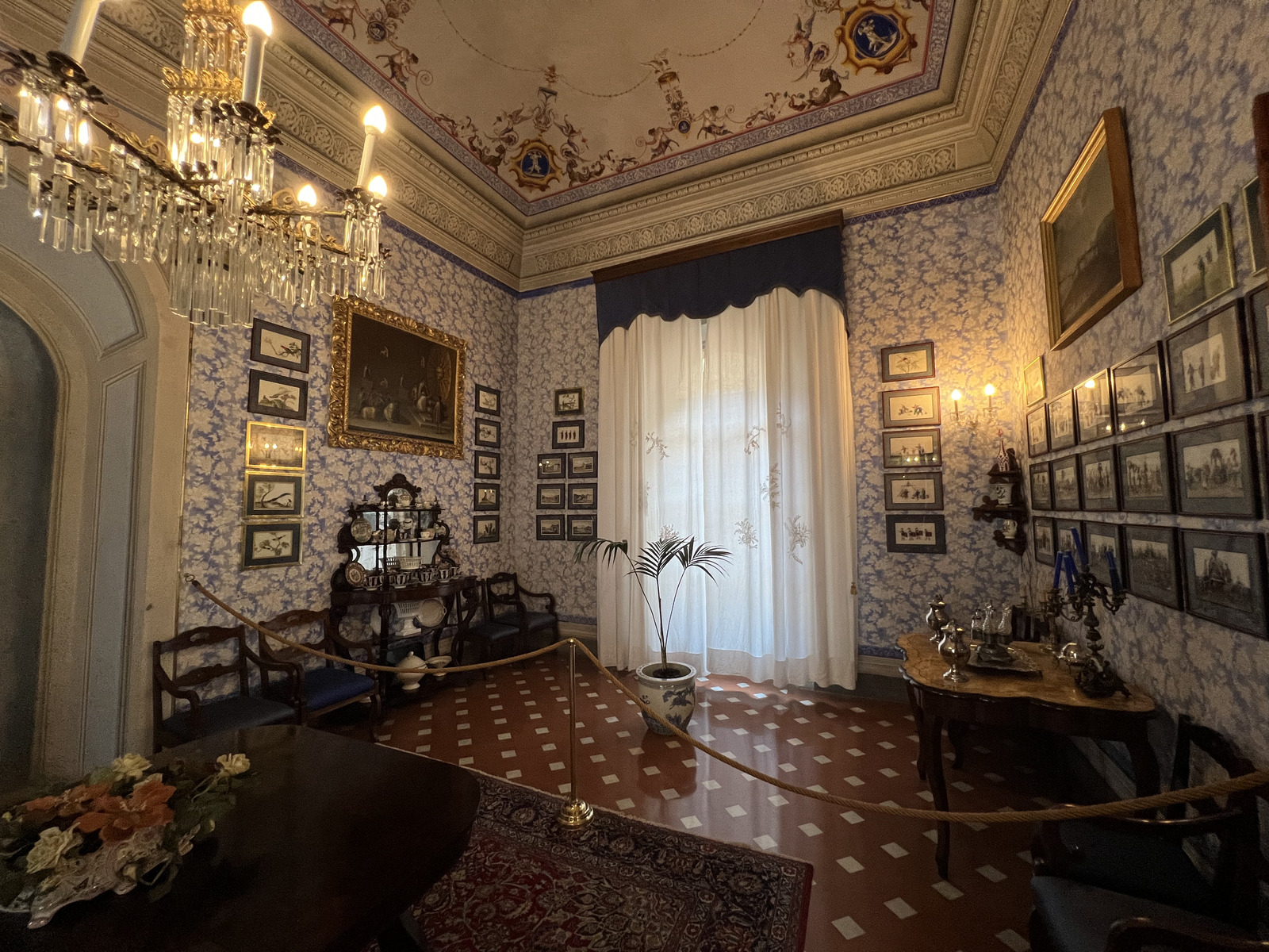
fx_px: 477
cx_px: 634
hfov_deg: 106.2
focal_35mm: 13
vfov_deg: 89.9
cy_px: 476
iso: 320
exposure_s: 1/50
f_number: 1.8
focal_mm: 1.57
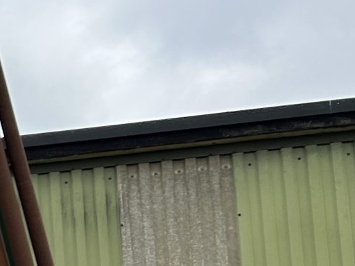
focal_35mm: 130
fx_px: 1333
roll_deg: +0.6
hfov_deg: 12.4
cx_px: -463
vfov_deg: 11.0
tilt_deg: +9.2
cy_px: 396
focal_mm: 5.7
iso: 50
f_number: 1.5
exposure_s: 1/3356
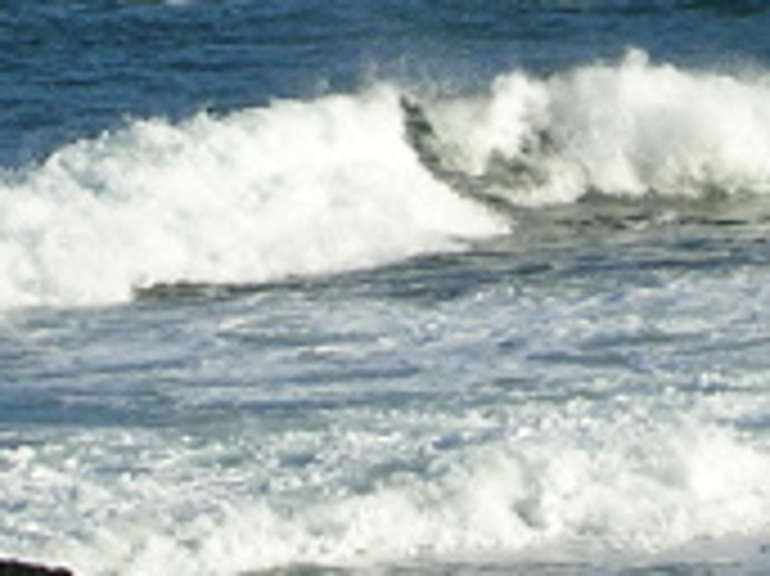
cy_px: 176
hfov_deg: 5.3
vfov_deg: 4.0
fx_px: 8313
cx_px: 126
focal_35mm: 374
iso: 50
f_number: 4.5
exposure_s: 1/484
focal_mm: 15.2
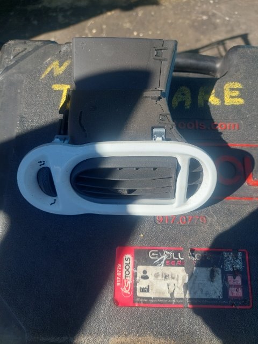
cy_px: 172
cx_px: 129
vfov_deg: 71.6
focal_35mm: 24
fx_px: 239
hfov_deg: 56.8
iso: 40
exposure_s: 1/910
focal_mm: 5.23
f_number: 1.8
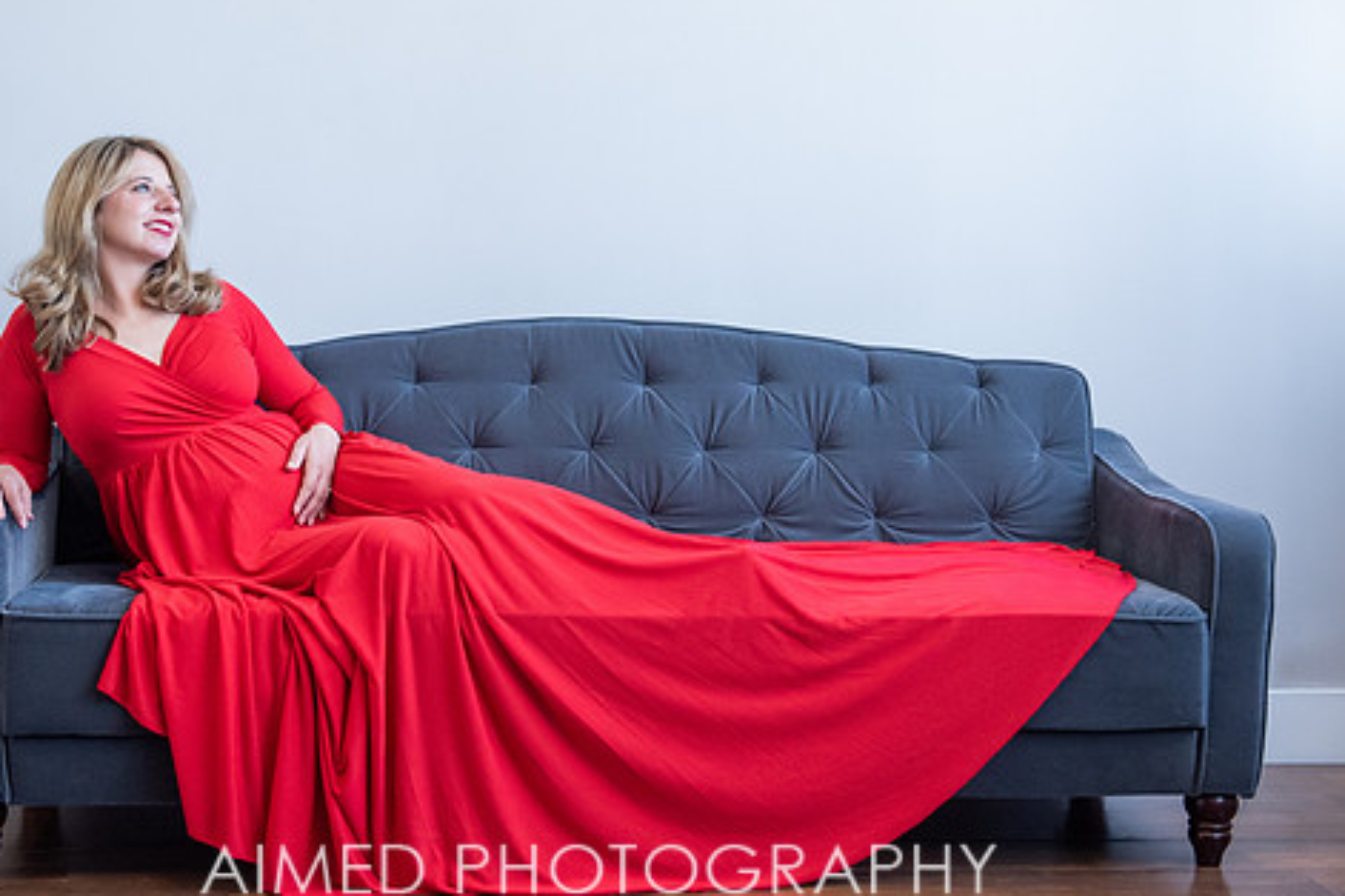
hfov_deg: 30.5
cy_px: 362
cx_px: 578
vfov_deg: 20.6
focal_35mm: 66
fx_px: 2466
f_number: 2.8
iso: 1000
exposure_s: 1/400
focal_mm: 42
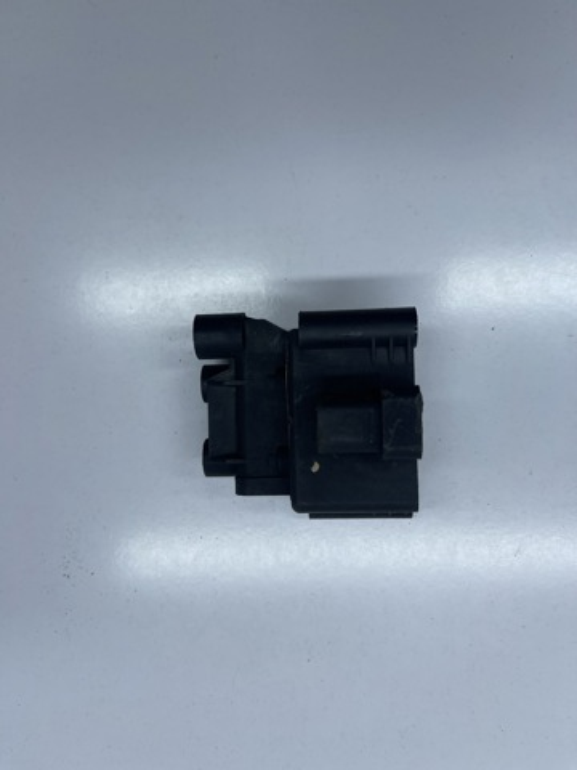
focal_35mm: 25
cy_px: 385
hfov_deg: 54.9
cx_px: 288
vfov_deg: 69.4
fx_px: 556
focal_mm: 5.1
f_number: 1.6
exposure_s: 1/713
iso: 32
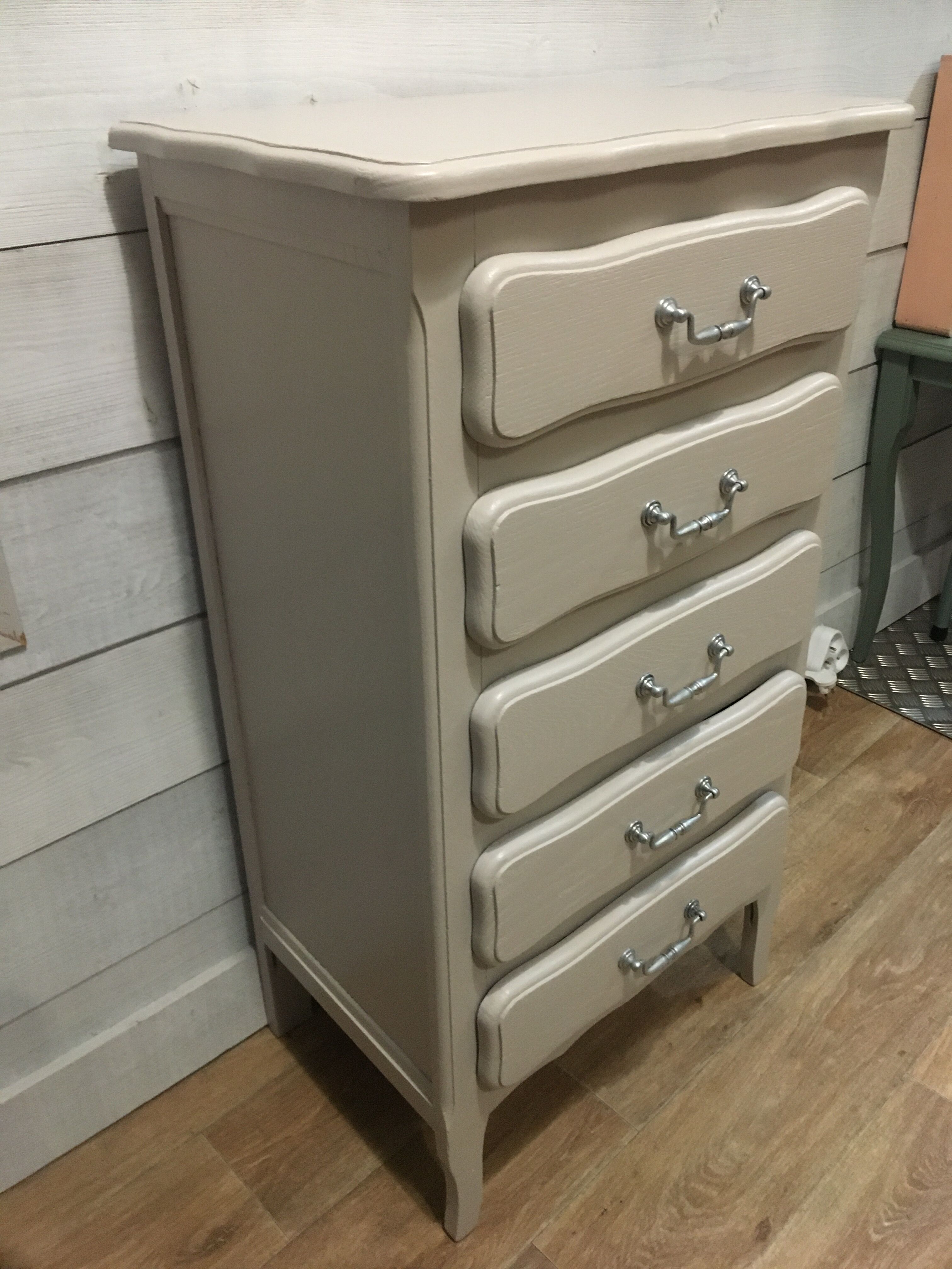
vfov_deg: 61.7
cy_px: 634
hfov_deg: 48.2
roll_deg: +0.3
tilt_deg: -30.0
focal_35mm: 29
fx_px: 1063
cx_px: 476
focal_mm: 4.15
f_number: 2.2
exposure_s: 1/17
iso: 200
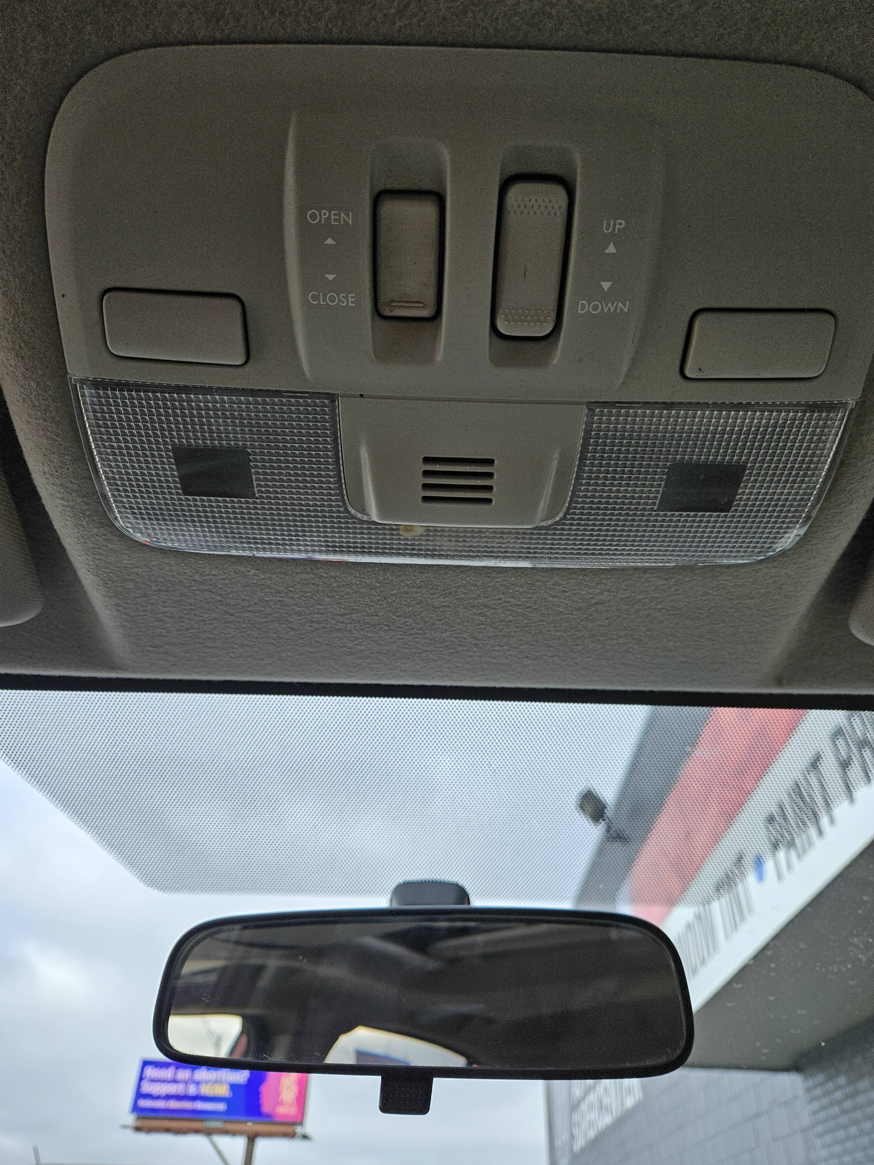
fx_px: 774
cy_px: 582
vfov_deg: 73.9
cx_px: 437
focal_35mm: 23
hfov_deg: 58.9
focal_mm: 5.4
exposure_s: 1/719
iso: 80
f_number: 1.8
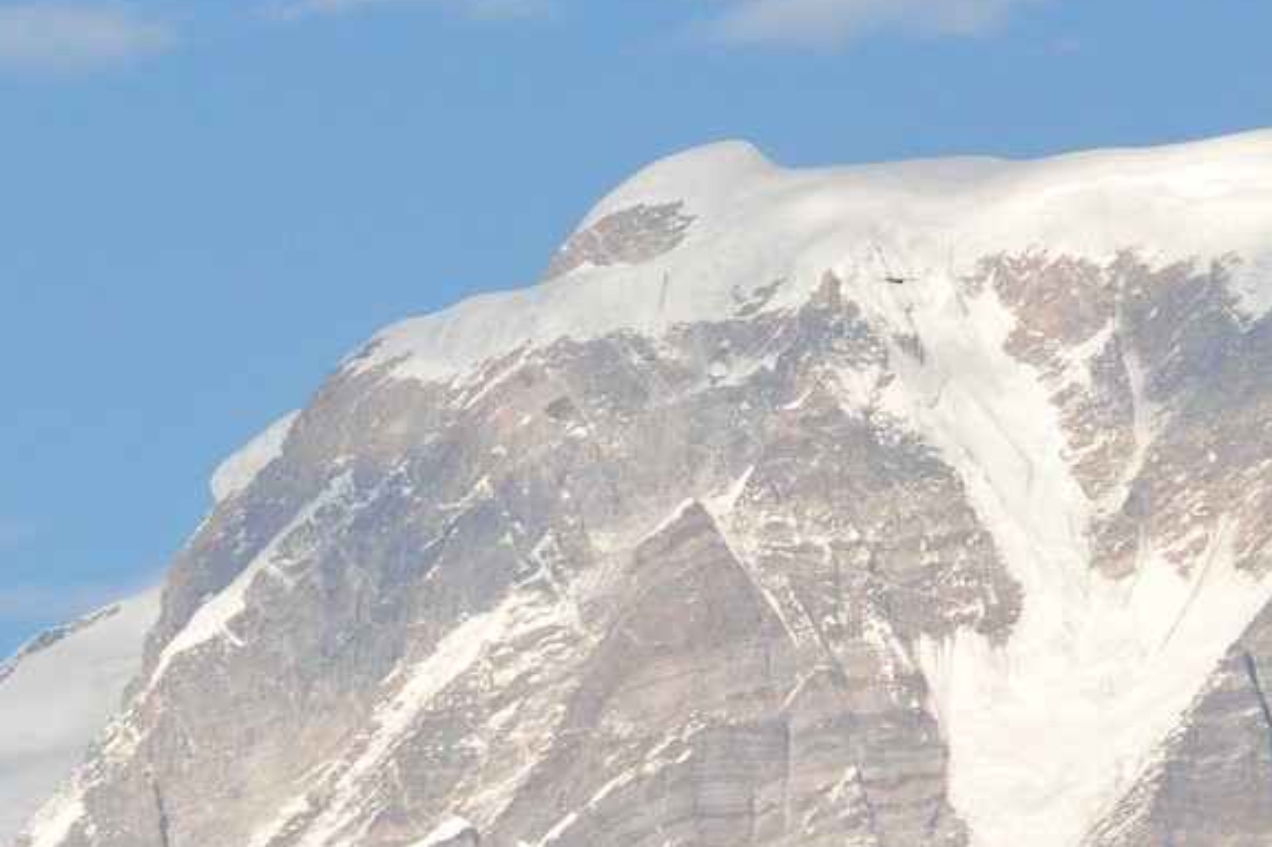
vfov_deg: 2.2
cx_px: -88
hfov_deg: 3.3
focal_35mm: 626
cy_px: 851
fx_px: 22111
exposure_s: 1/250
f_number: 14
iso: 200
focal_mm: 112
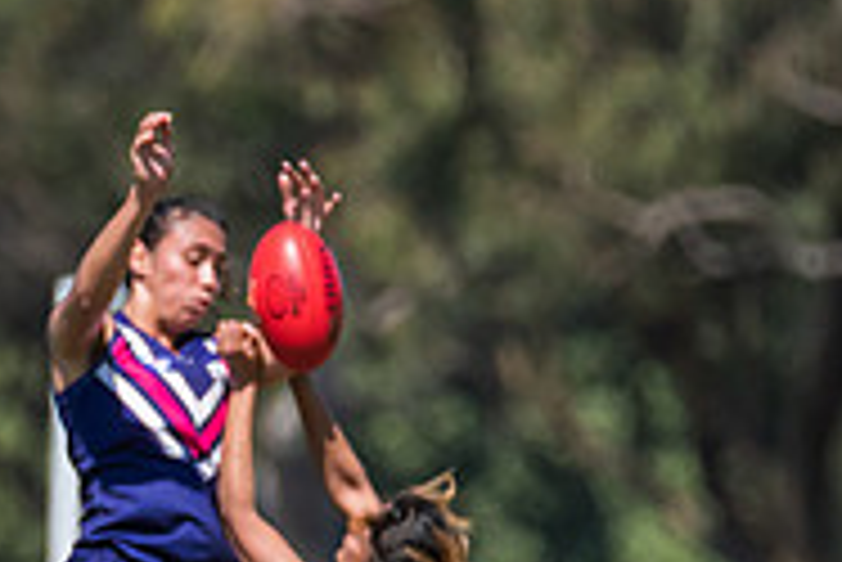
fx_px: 42857
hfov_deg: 1.1
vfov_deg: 0.8
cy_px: 605
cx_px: -188
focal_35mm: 1831
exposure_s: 1/2500
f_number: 6.3
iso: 800
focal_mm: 500
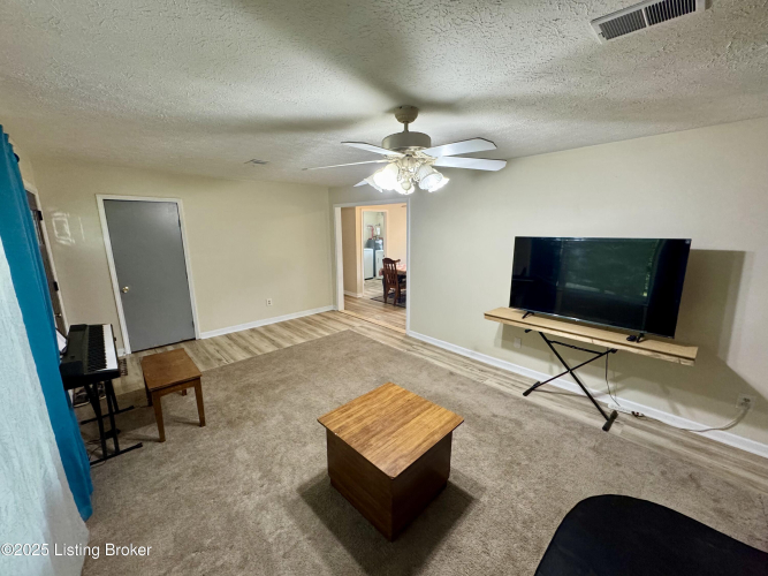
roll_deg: +0.3
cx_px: 384
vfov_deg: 85.7
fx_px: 311
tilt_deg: -12.5
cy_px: 288
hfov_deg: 102.1
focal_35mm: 14
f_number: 2.2
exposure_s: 1/60
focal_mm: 2.22
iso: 320
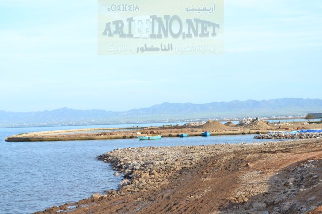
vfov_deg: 16.5
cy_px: 107
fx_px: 738
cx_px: 161
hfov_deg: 24.6
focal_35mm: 82
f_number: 8
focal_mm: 55
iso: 100
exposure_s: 1/250
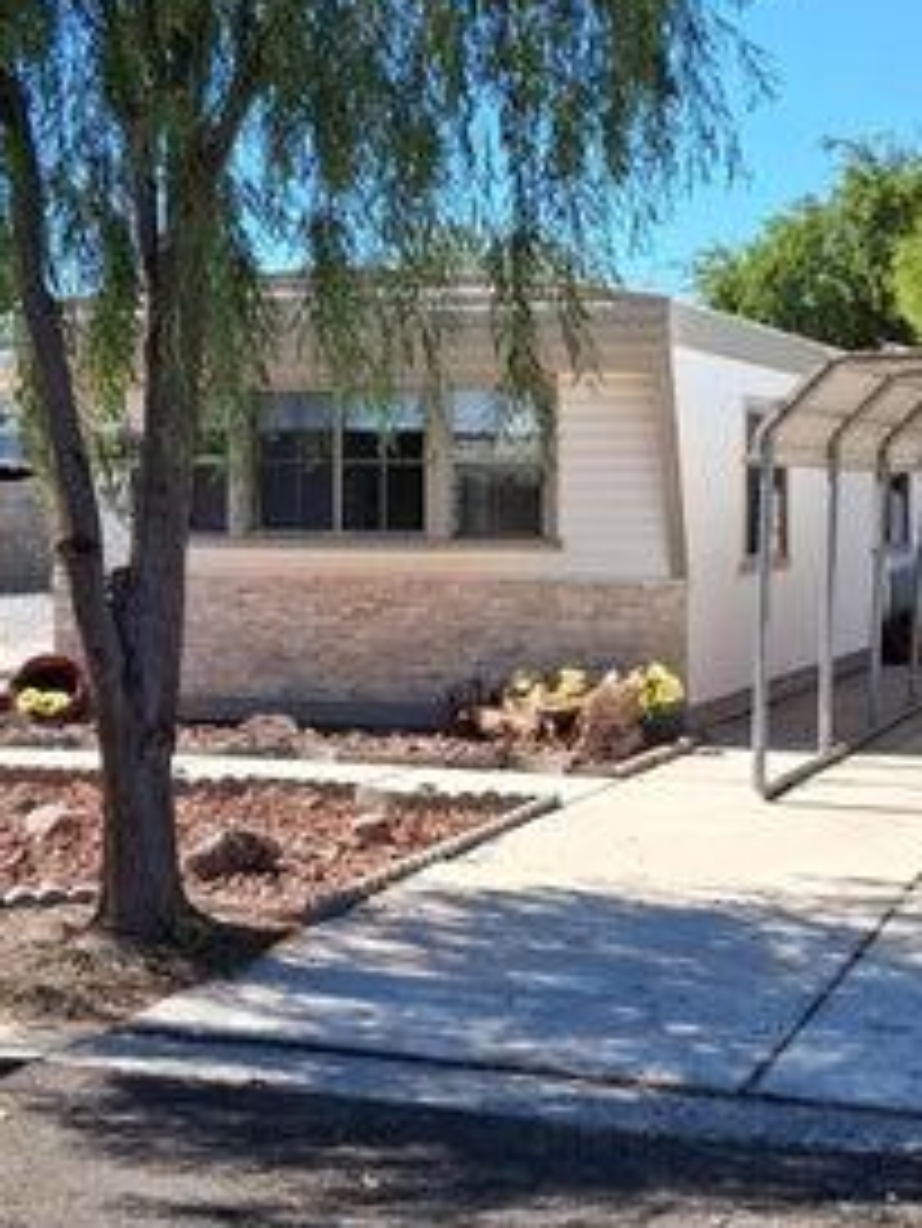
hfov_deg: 23.9
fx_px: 2165
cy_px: 585
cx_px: 643
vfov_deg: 31.7
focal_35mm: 61
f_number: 1.8
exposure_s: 1/484
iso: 25
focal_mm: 3.98
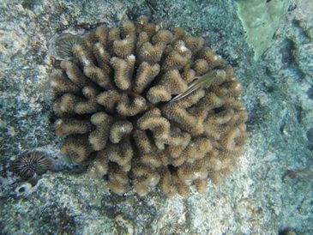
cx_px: 156
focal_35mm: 38
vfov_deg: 37.7
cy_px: 118
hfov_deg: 49.0
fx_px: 344
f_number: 3.5
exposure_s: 1/160
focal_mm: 6.7
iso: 80
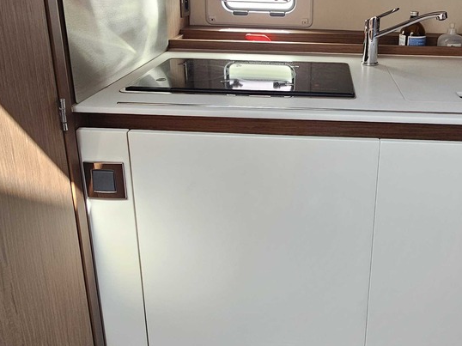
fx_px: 387
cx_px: 306
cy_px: 76
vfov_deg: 46.0
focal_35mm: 29
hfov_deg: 60.3
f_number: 2.2
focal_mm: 2.2
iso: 64
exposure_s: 1/60
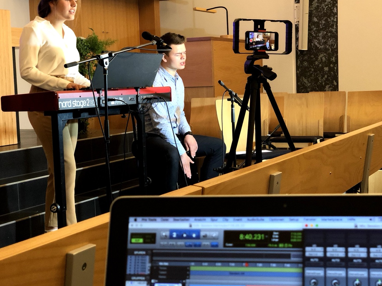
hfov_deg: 28.9
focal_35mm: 67
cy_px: 150
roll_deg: +2.0
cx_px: 213
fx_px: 739
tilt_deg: -5.5
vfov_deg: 21.9
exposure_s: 1/33
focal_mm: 6
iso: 100
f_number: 2.4
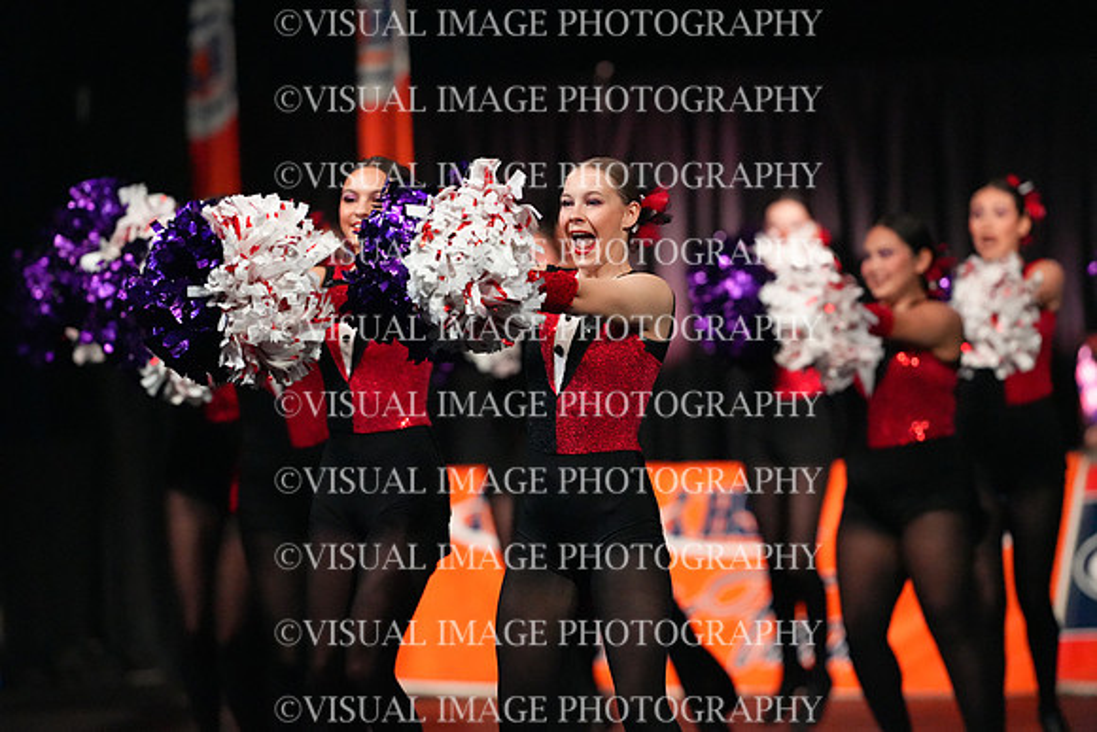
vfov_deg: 4.6
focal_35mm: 300
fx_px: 9143
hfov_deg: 6.9
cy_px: 366
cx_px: 548
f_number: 3.5
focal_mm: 300
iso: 16000
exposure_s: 1/1250
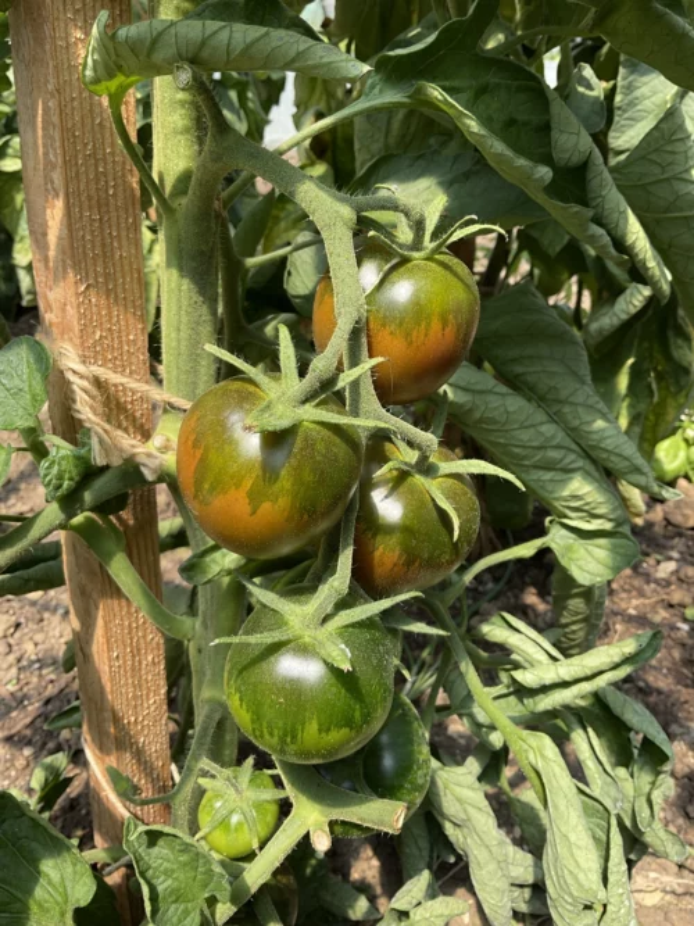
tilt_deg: -25.4
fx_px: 775
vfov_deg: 61.7
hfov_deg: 48.2
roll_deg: +0.2
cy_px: 463
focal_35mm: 29
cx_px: 347
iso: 16
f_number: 1.8
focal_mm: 3
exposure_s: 1/534
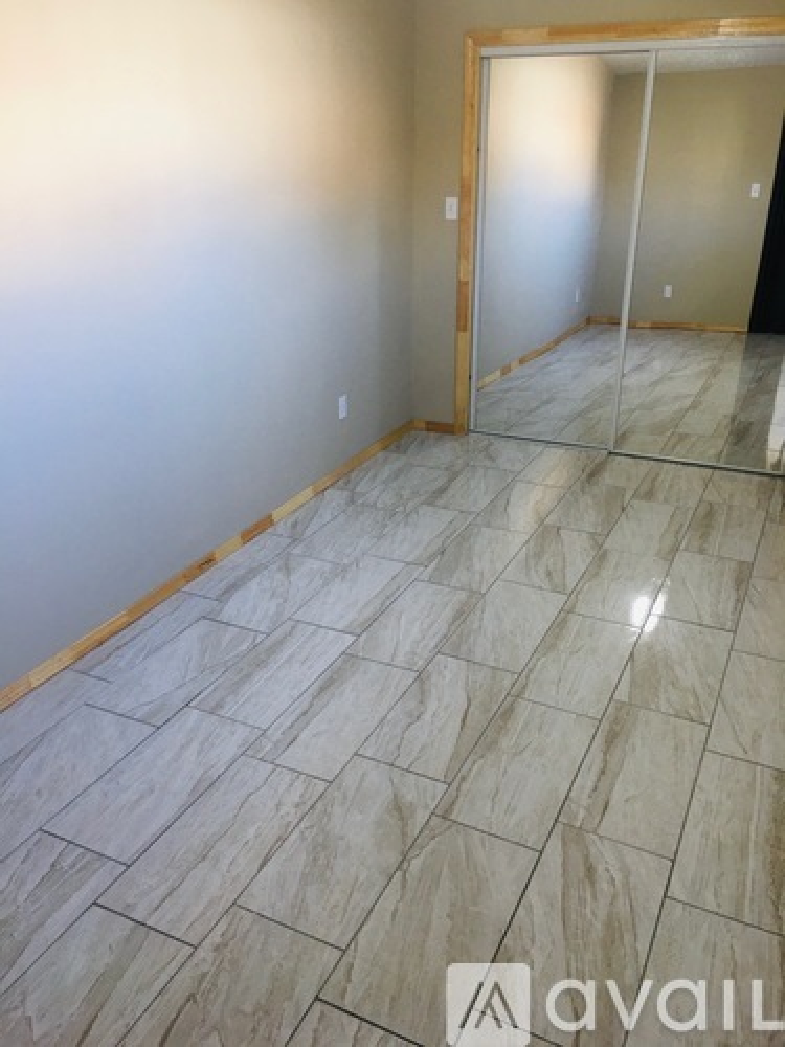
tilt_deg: -22.2
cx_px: 392
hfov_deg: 48.2
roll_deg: +0.9
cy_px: 524
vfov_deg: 61.7
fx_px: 877
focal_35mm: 29
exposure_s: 1/17
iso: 32
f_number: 2.2
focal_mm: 4.15
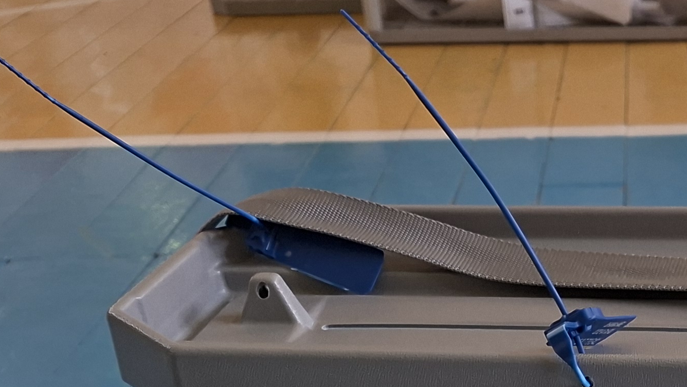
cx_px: 711
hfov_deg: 26.5
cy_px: 729
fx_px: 1366
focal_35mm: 75
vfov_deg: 14.0
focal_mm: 5.54
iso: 50
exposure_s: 1/185
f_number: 1.8
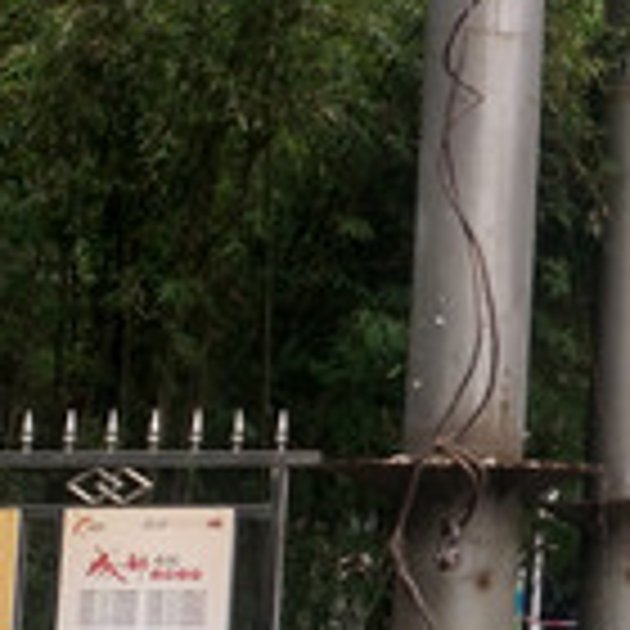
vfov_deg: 14.0
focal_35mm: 124
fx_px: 2553
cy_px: 119
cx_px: 1022
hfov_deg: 13.1
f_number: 2.2
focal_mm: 4.73
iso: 118
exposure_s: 1/33
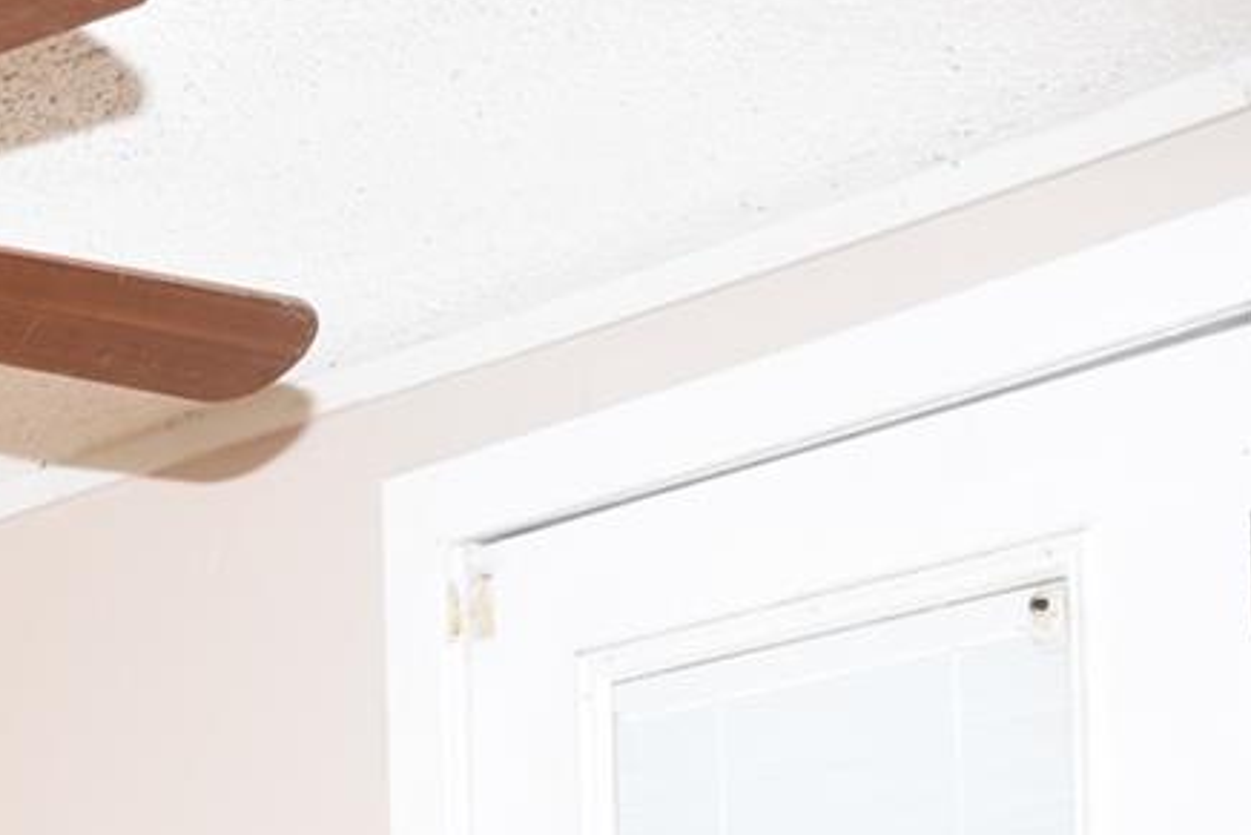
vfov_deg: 12.8
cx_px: -712
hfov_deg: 18.0
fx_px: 3441
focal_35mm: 99
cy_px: 1415
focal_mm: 18
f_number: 4
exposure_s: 1/60
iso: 100
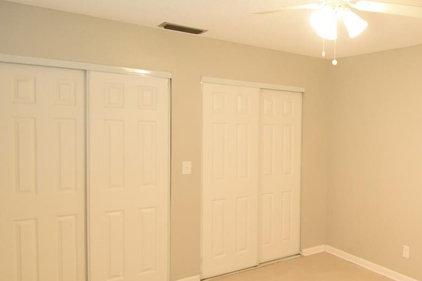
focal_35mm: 31
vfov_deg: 42.3
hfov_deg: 52.0
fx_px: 363
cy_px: 142
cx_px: 391
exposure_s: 1/60
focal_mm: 10
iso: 1600
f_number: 3.5
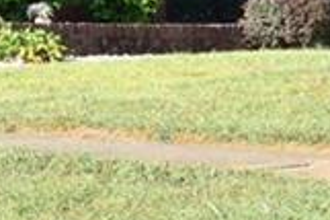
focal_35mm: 257
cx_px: -703
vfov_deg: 5.3
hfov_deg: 7.1
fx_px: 2355
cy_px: -142
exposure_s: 1/320
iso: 400
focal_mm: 27
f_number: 11
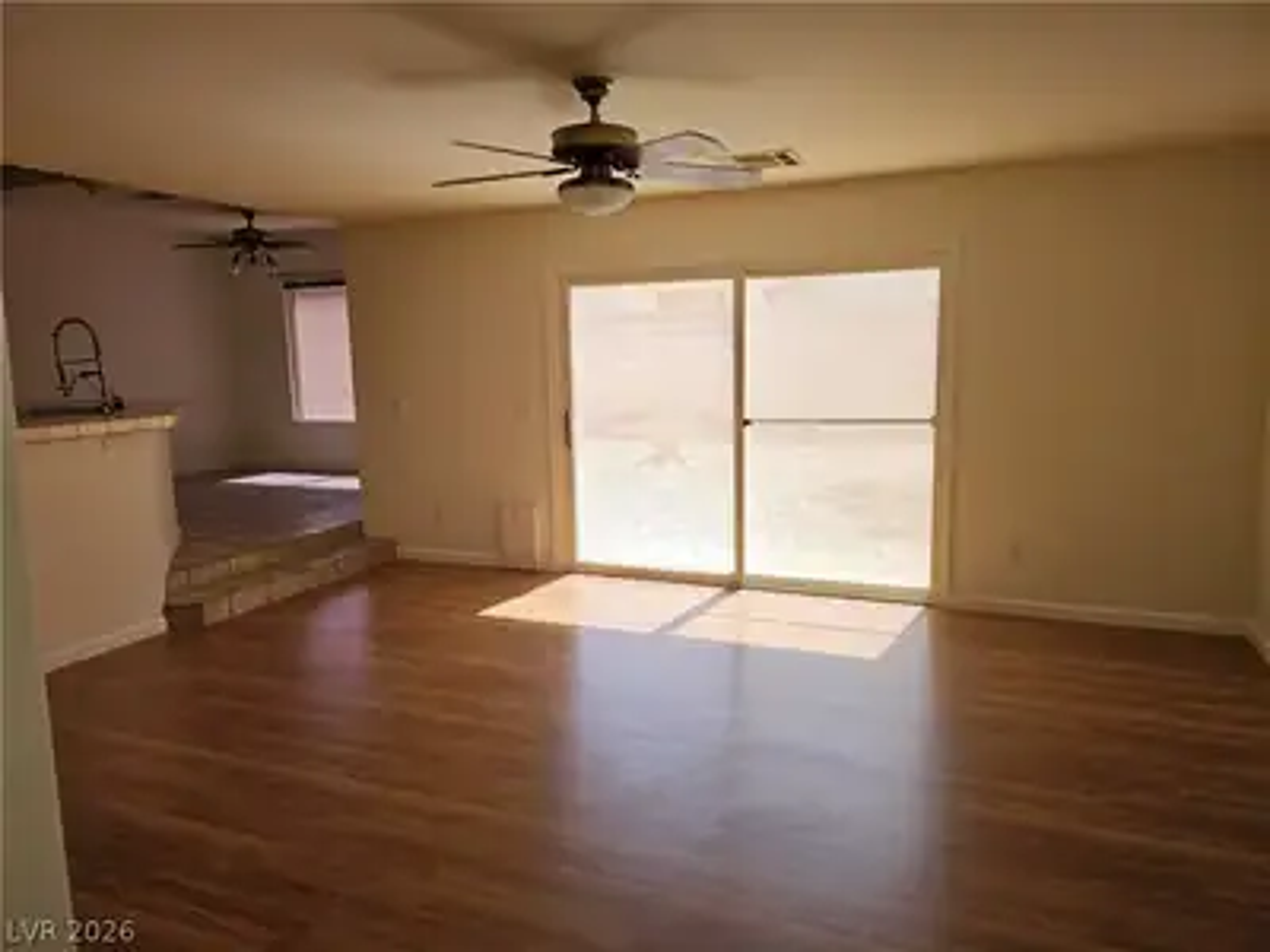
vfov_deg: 56.8
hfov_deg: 71.6
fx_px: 881
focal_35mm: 24
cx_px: 635
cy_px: 476
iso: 50
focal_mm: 5
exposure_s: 1/353
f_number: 1.8
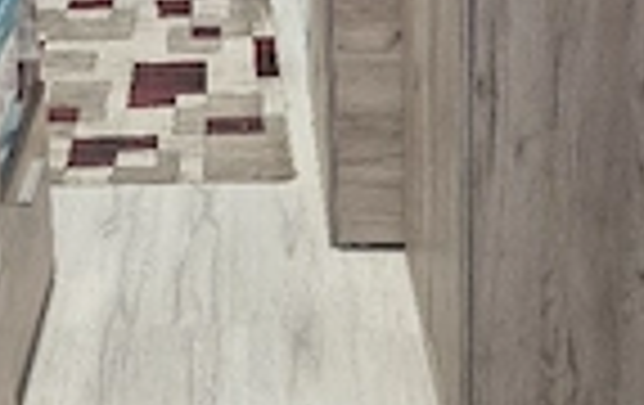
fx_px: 1196
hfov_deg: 29.4
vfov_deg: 18.0
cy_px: -122
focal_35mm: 68
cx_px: 126
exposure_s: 1/100
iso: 640
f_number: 1.8
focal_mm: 5.4
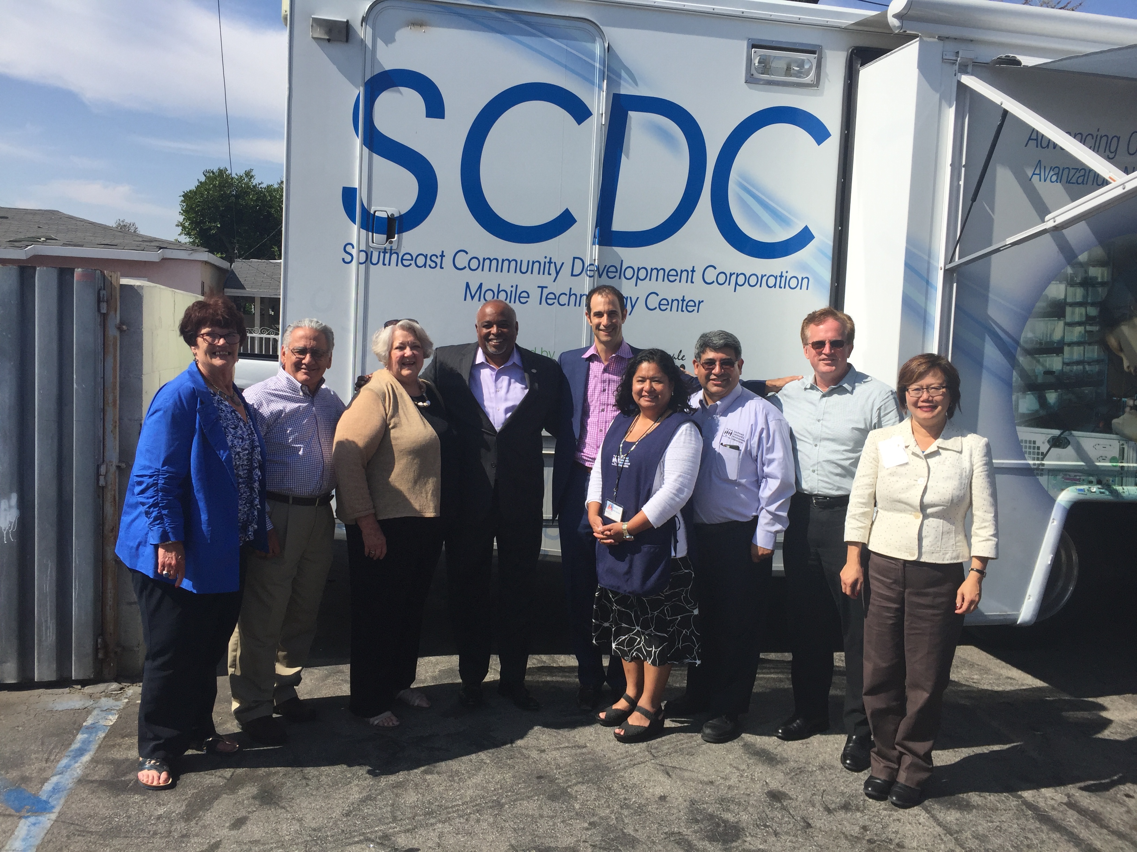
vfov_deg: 48.2
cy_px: 426
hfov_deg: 61.7
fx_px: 953
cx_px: 568
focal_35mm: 29
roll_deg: -2.3
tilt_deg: -4.1
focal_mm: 4.15
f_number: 2.2
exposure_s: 1/2639
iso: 32
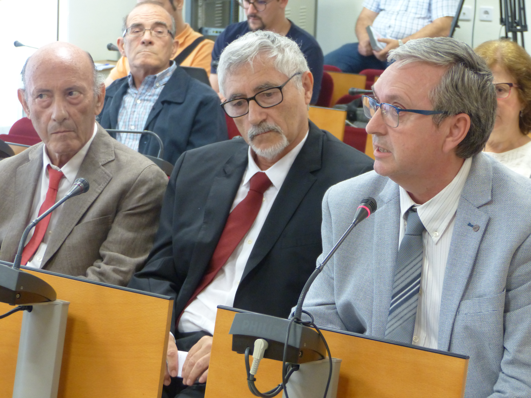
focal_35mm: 94
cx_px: 266
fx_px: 1442
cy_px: 199
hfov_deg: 20.9
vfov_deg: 15.7
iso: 400
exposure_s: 1/60
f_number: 2.8
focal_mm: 16.9
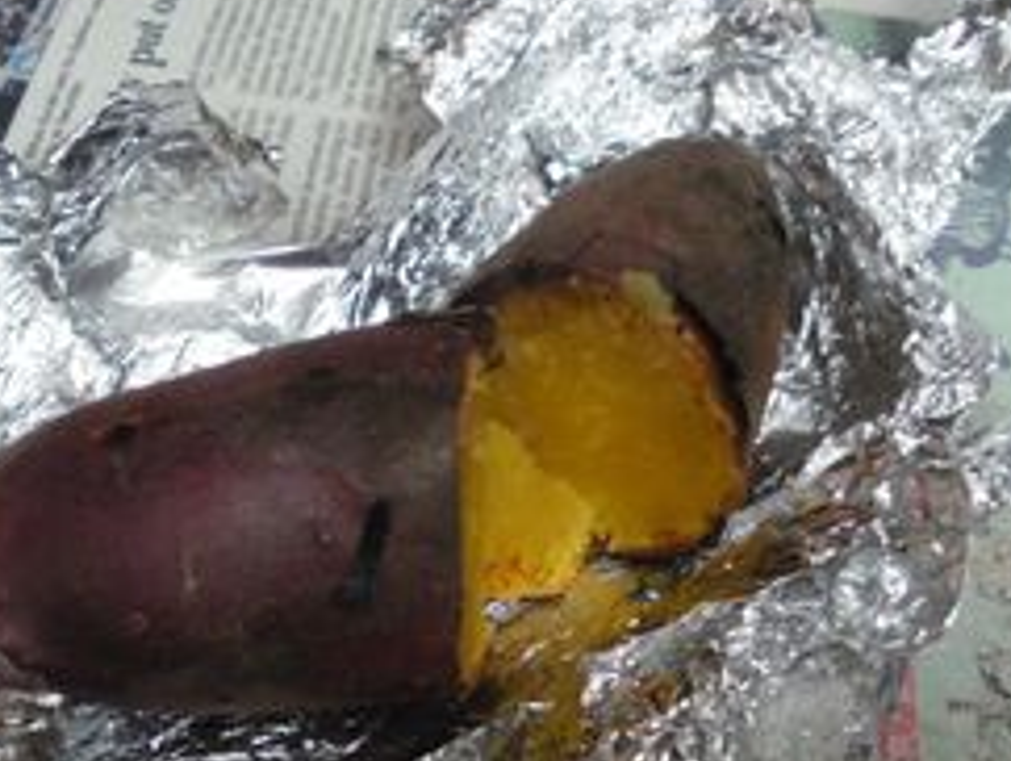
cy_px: 483
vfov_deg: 28.0
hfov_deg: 36.8
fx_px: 1520
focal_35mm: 52
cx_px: 472
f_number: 3.5
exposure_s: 1/25
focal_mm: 6.3
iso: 800
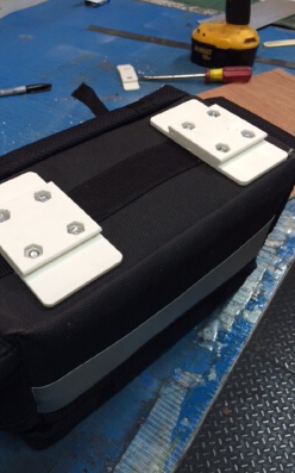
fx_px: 399
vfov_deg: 61.2
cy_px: 236
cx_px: 118
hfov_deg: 40.4
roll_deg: +2.1
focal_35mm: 31
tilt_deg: -44.8
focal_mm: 4.15
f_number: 2.2
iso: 80
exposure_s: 1/30
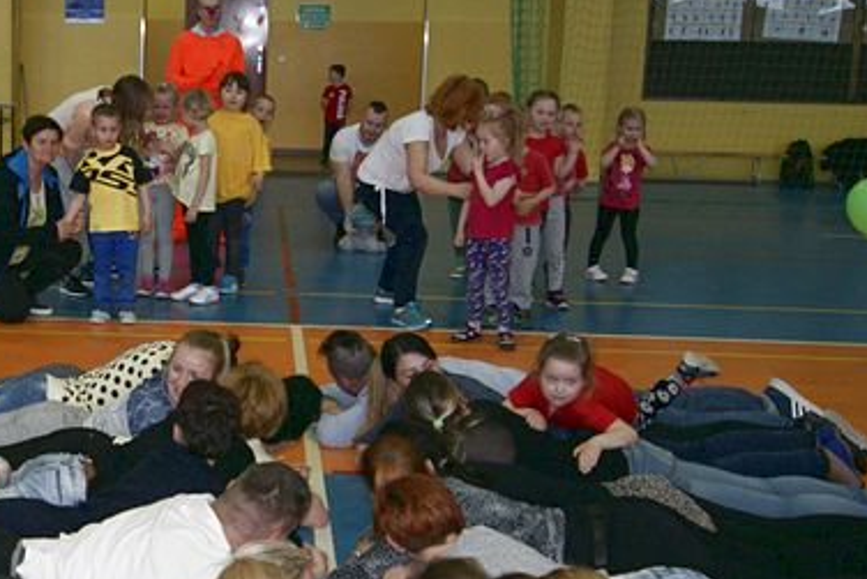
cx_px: 25
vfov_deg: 22.1
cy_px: 406
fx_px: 1470
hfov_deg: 30.8
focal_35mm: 61
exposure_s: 1/60
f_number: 5.6
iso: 400
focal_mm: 18
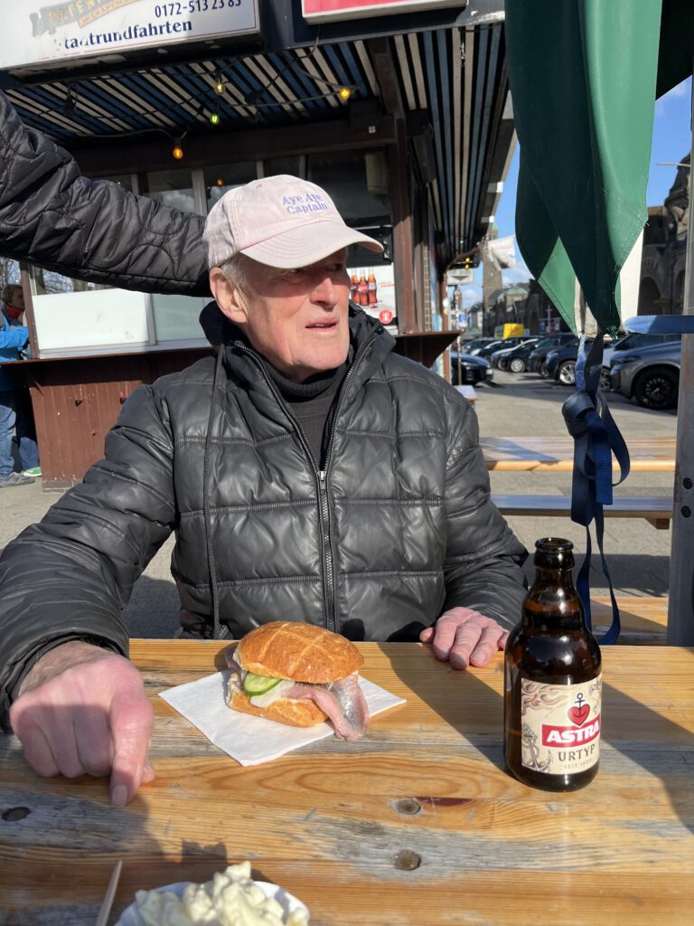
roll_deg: +3.8
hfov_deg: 53.1
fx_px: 695
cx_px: 347
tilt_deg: -9.5
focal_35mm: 26
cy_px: 463
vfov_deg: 67.3
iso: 50
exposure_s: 1/2825
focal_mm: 5.1
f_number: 1.6
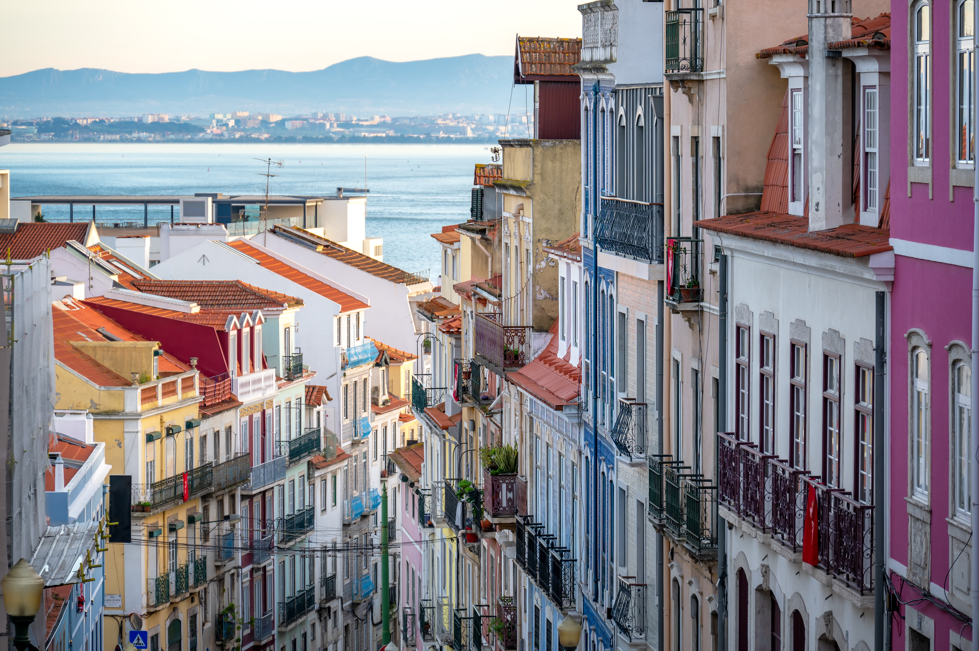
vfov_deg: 9.1
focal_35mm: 150
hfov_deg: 13.7
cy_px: 326
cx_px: 490
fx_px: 4076
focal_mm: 150
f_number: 6.3
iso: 280
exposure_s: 1/160
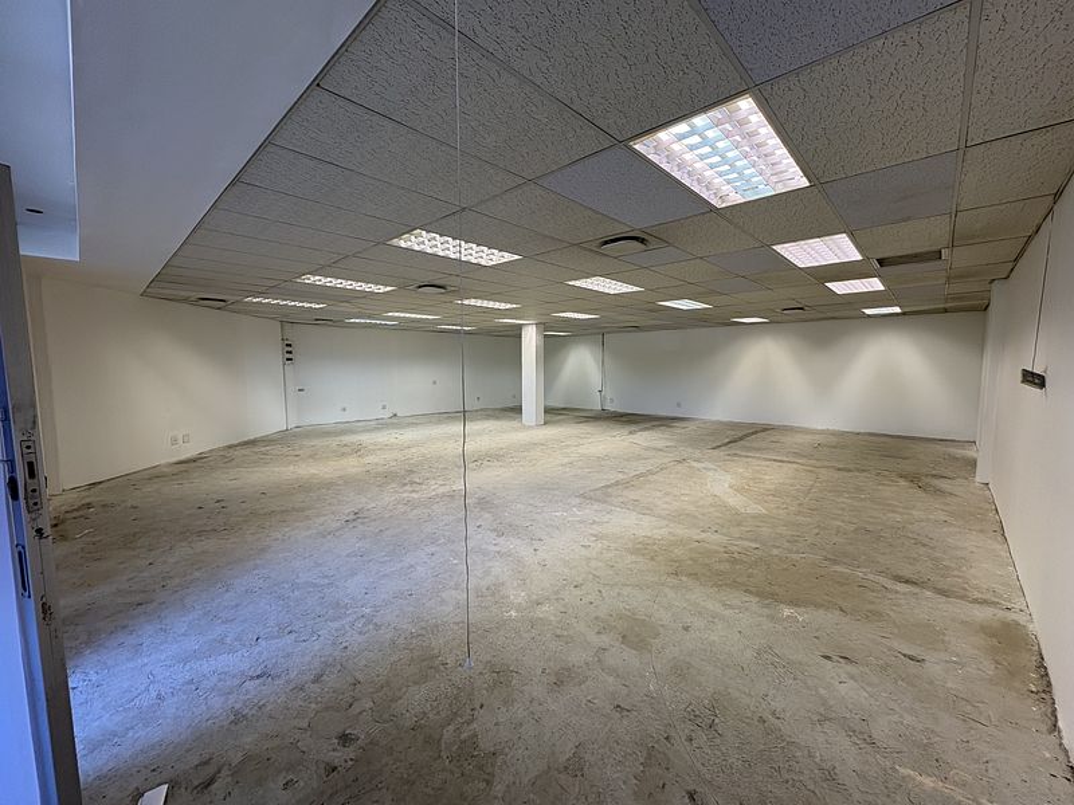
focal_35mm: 14
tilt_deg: -5.3
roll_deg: +0.9
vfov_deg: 85.7
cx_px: 537
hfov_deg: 102.1
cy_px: 402
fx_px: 434
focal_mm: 2.22
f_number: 2.2
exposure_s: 1/100
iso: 80
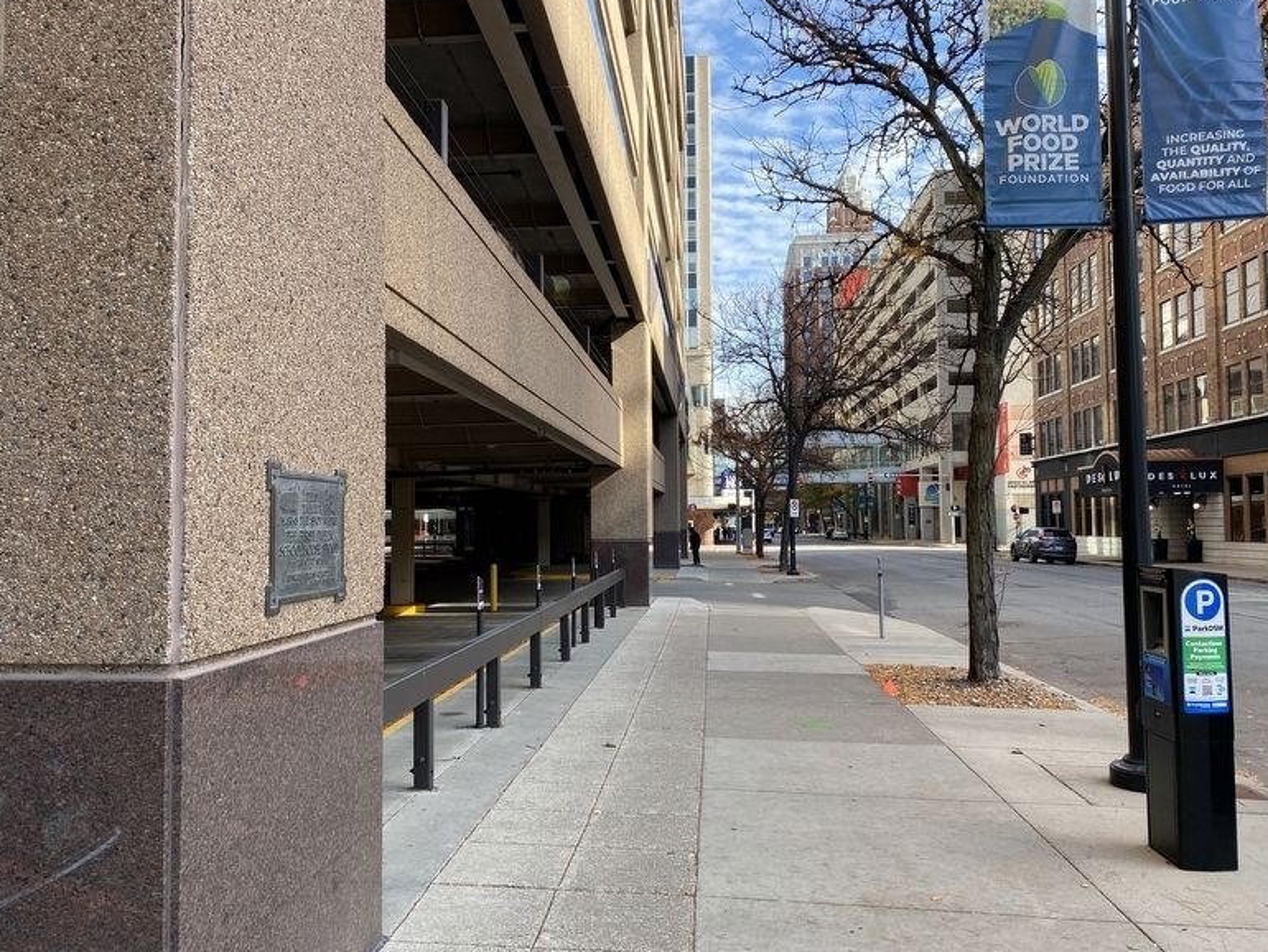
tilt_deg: +4.2
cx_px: 626
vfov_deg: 51.4
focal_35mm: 27
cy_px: 473
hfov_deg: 65.3
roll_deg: +1.6
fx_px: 989
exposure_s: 1/473
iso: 32
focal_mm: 4.25
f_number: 1.8
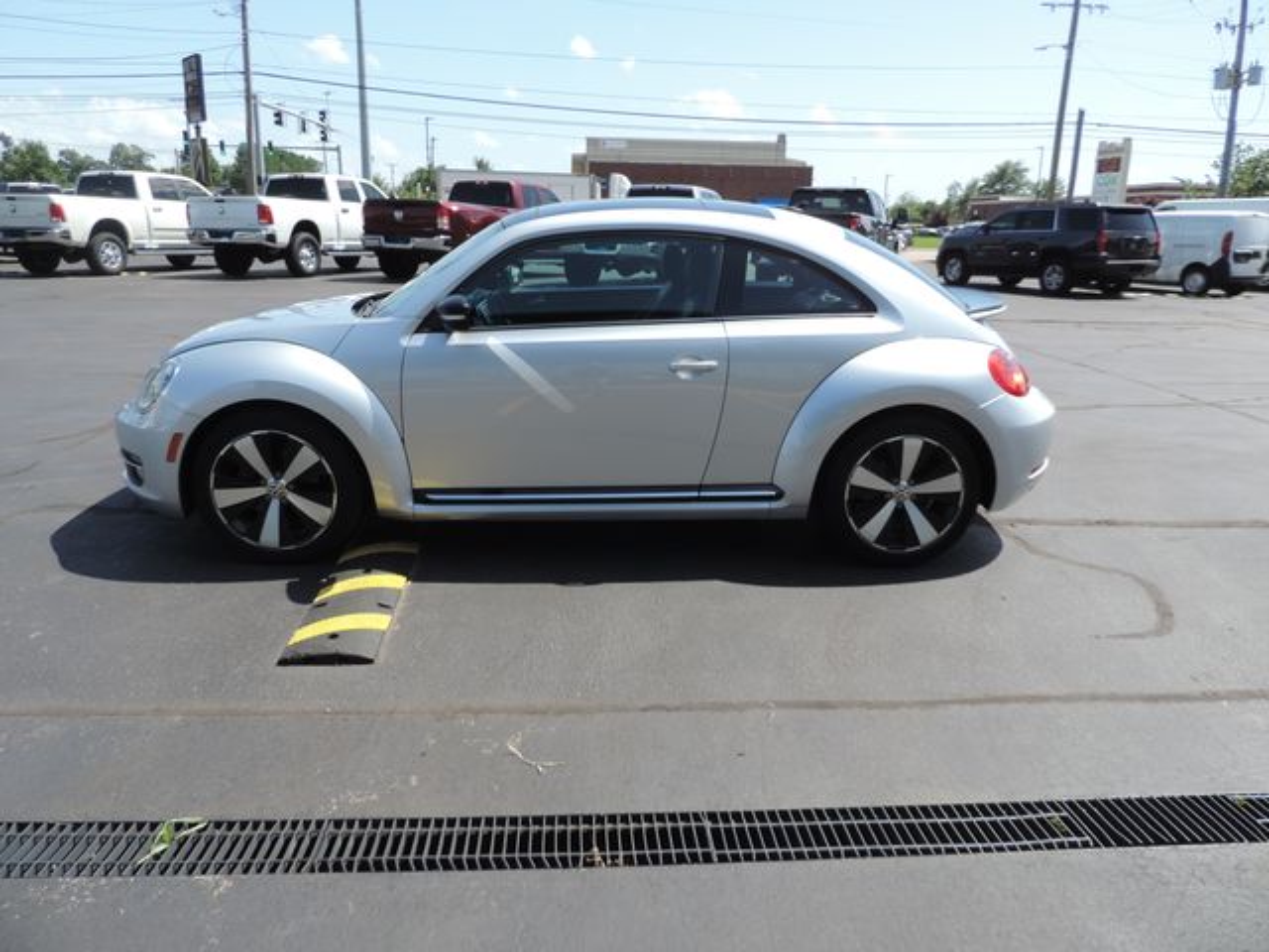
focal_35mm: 24
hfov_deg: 71.6
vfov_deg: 56.8
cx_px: 634
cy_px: 476
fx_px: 880
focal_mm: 4.3
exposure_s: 1/800
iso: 80
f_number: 3
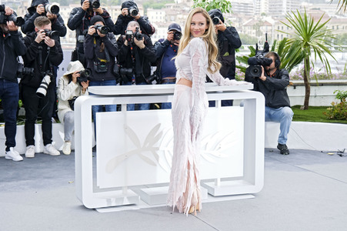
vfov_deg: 23.0
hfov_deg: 34.0
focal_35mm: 59
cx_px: 174
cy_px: 116
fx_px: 568
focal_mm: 39.3
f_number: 4
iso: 400
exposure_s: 1/200
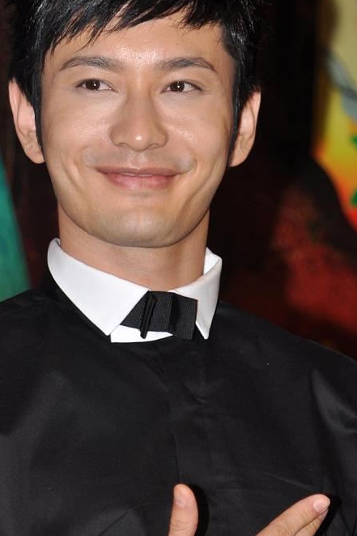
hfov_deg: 2.7
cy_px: 323
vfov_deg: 4.1
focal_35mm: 503
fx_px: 7476
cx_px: 99
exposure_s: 1/160
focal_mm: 185
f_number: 7.1
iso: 200
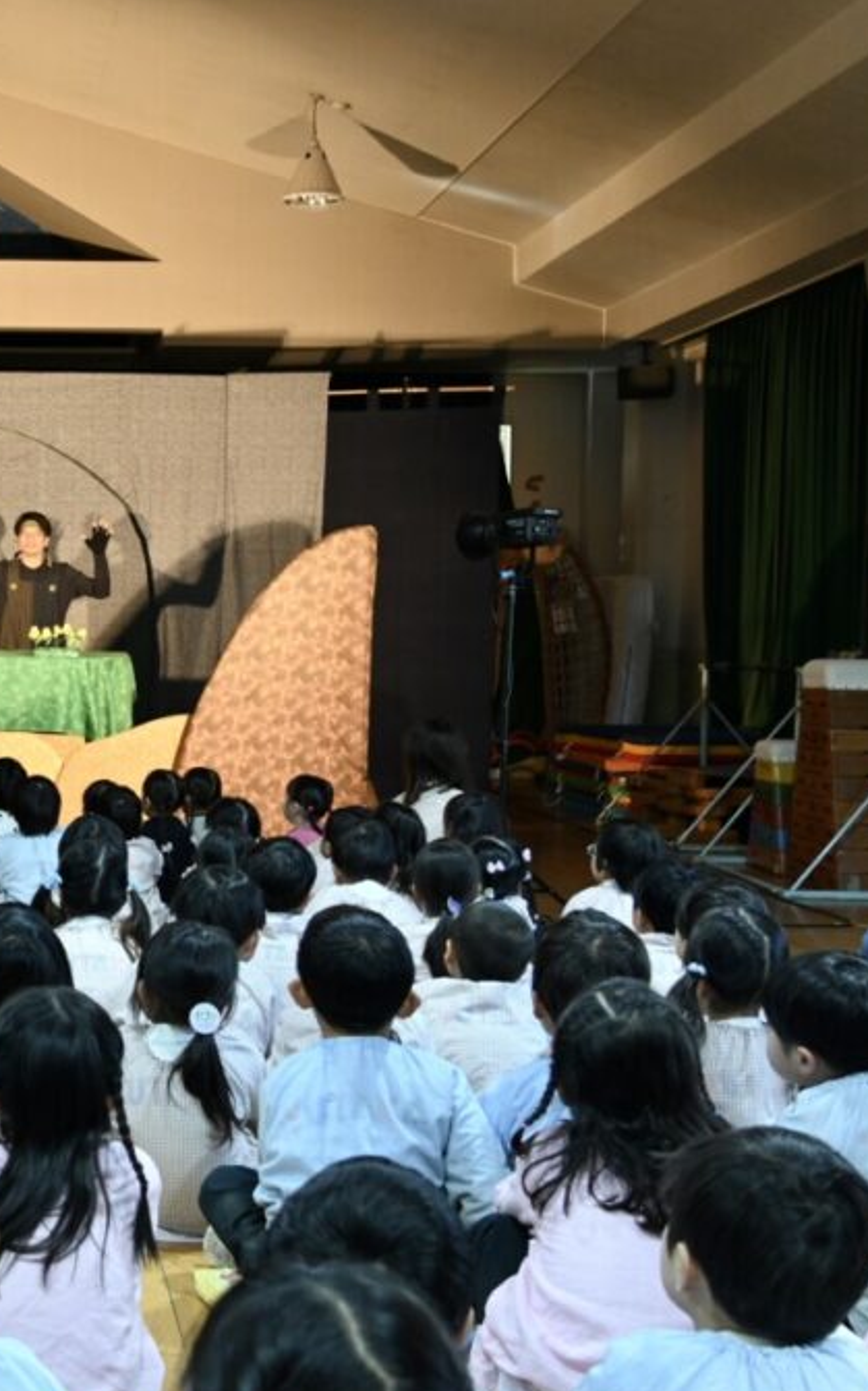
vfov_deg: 36.3
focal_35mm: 56
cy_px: 702
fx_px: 2121
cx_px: -131
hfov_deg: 21.7
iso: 1000
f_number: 4
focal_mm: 24
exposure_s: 1/125
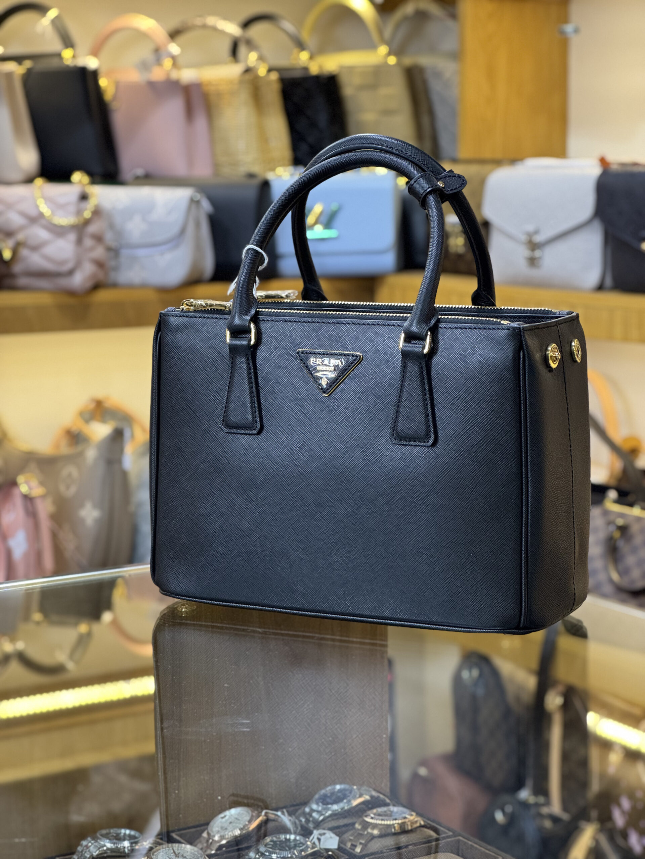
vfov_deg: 25.3
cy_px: 430
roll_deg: +0.2
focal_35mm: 77
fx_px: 1913
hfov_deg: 19.1
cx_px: 322
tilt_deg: -6.4
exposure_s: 1/50
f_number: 2.8
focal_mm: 9
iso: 200
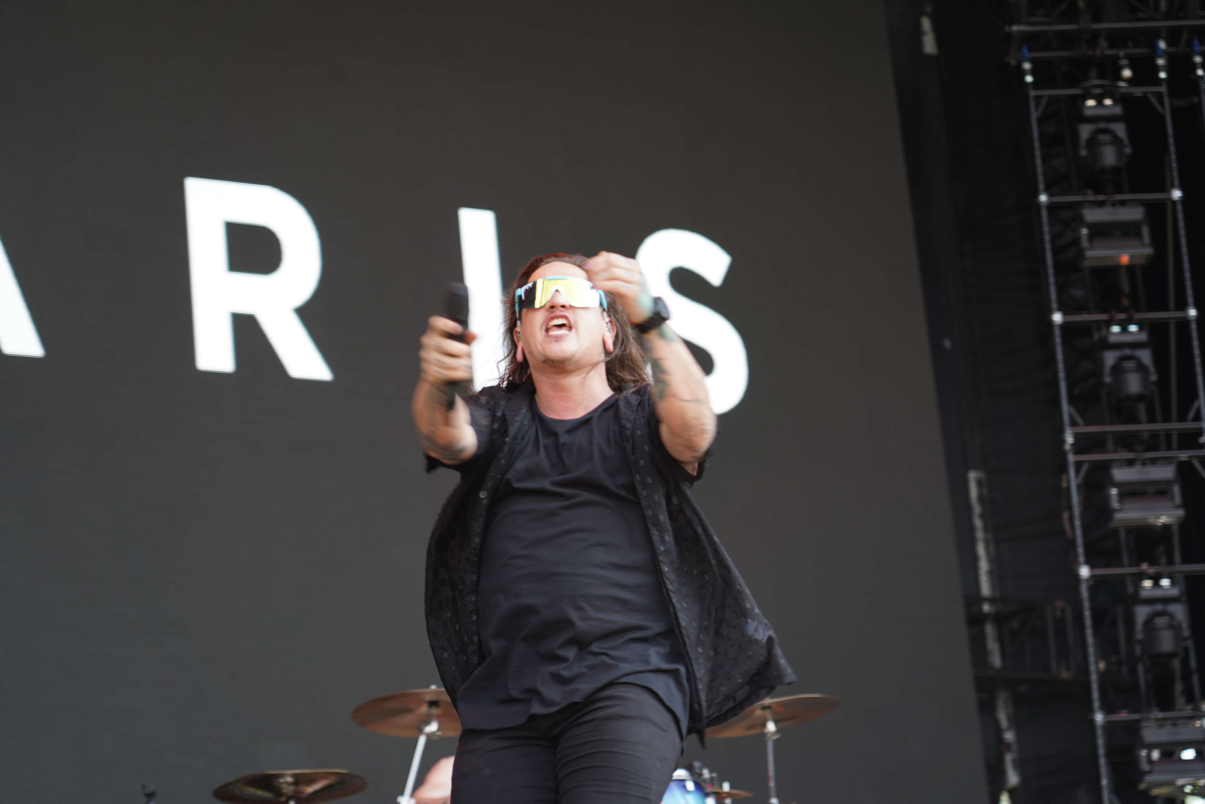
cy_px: 402
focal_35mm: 105
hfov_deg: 19.5
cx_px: 602
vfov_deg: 13.0
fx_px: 3514
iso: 100
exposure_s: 1/125
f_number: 4
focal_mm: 105
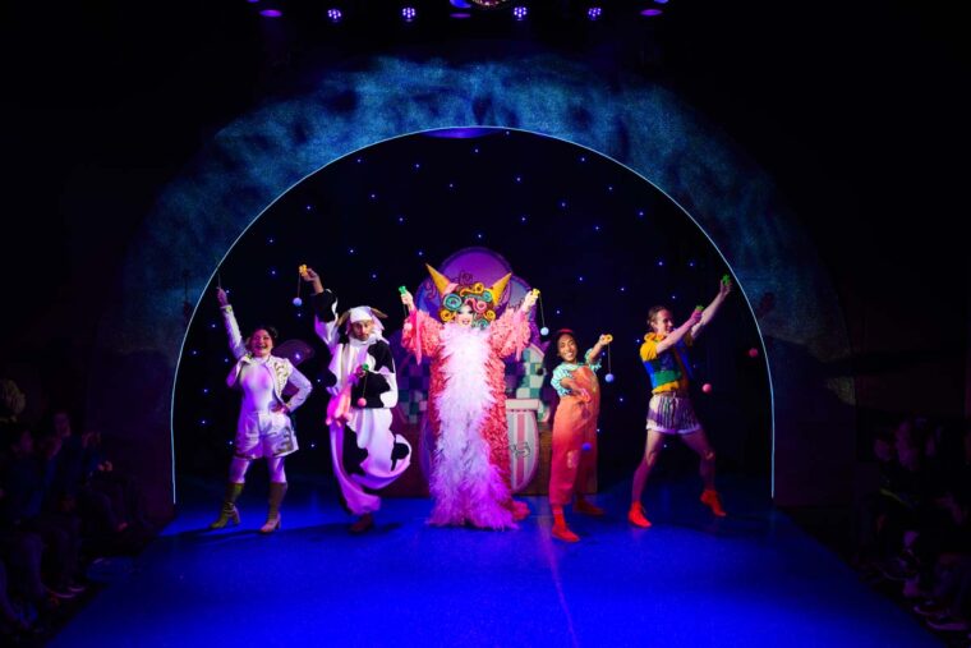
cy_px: 324
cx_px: 486
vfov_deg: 35.1
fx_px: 1025
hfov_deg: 50.7
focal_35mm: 38
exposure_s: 1/250
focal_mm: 38
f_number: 2.8
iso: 400
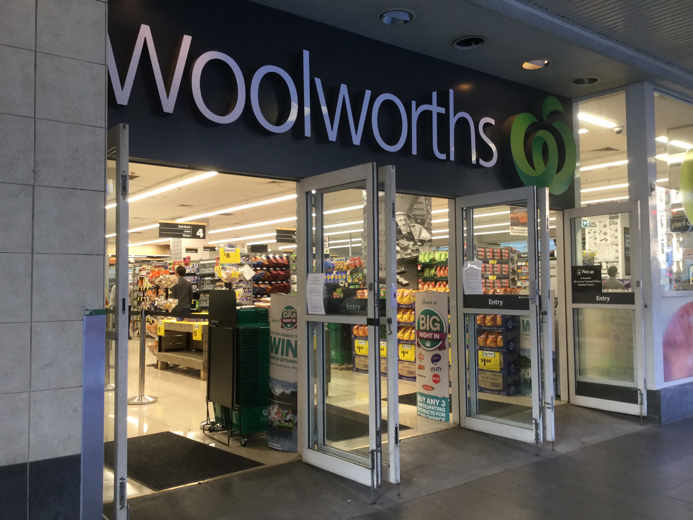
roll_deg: -1.7
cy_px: 260
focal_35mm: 31
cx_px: 346
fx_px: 621
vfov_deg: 45.4
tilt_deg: +6.1
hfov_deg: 58.4
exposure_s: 1/33
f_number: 2.4
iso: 64
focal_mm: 3.3
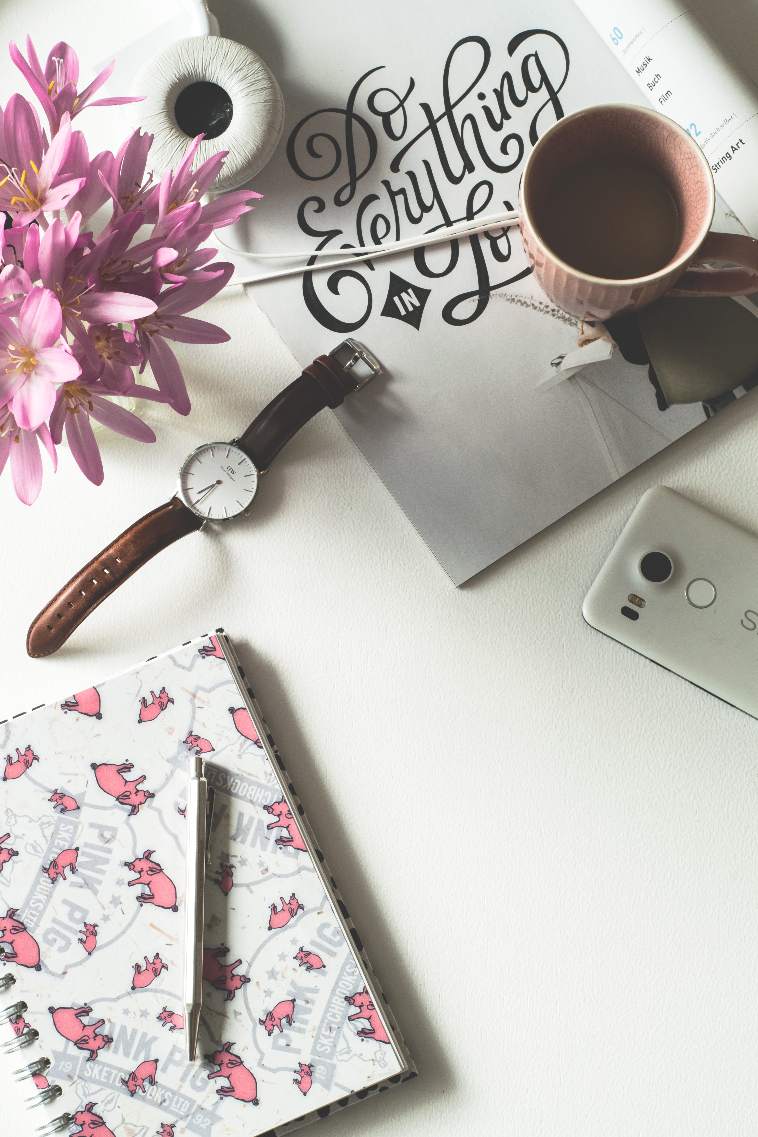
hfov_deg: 18.2
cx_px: 379
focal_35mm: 75
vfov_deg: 27.0
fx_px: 2369
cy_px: 568
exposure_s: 1/1.25
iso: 160
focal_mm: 50
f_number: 16
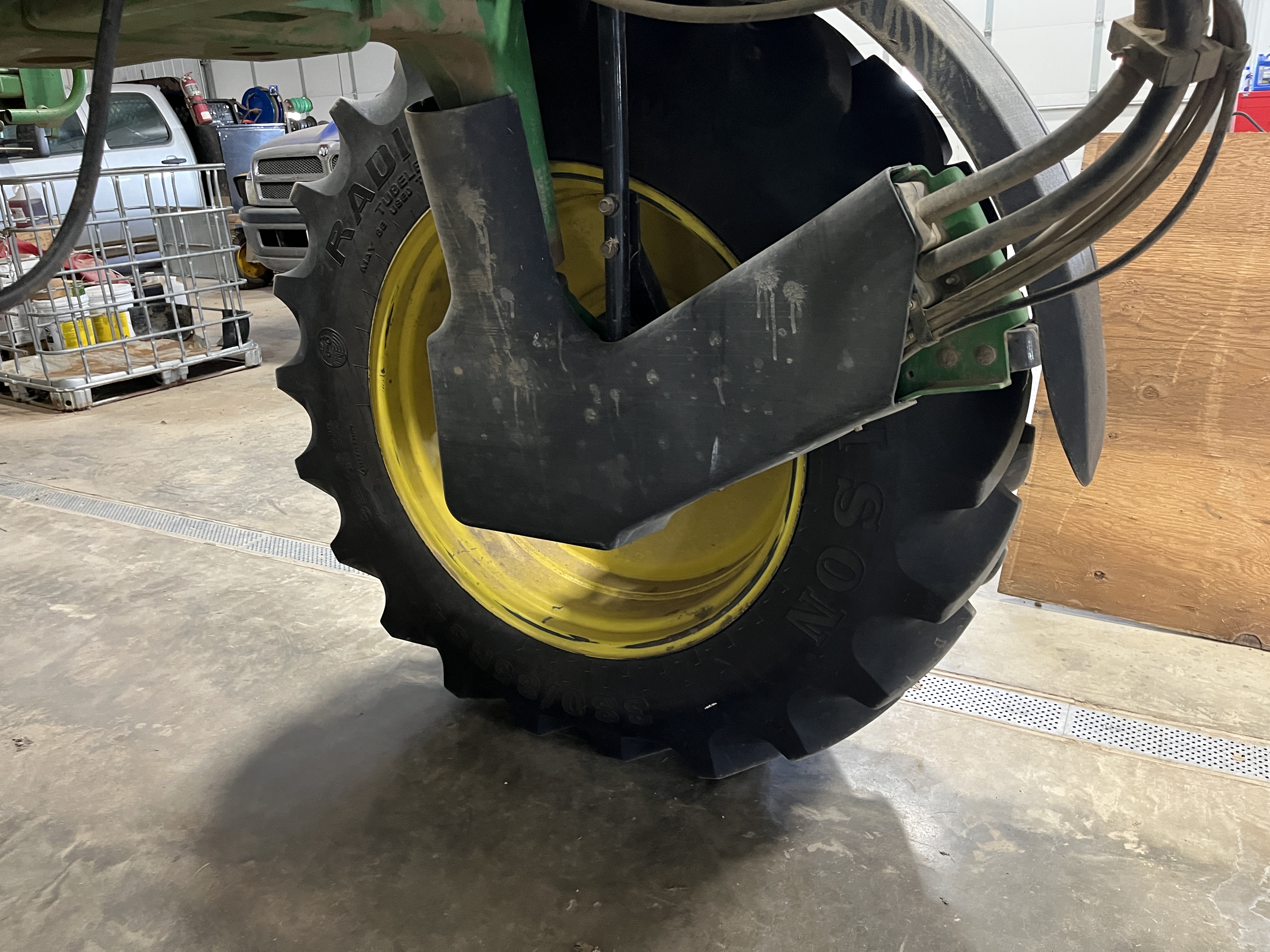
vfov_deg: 53.1
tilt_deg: -19.6
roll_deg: +3.2
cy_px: 476
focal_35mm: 26
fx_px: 954
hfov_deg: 67.3
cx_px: 635
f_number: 1.6
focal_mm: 5.1
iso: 400
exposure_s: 1/40
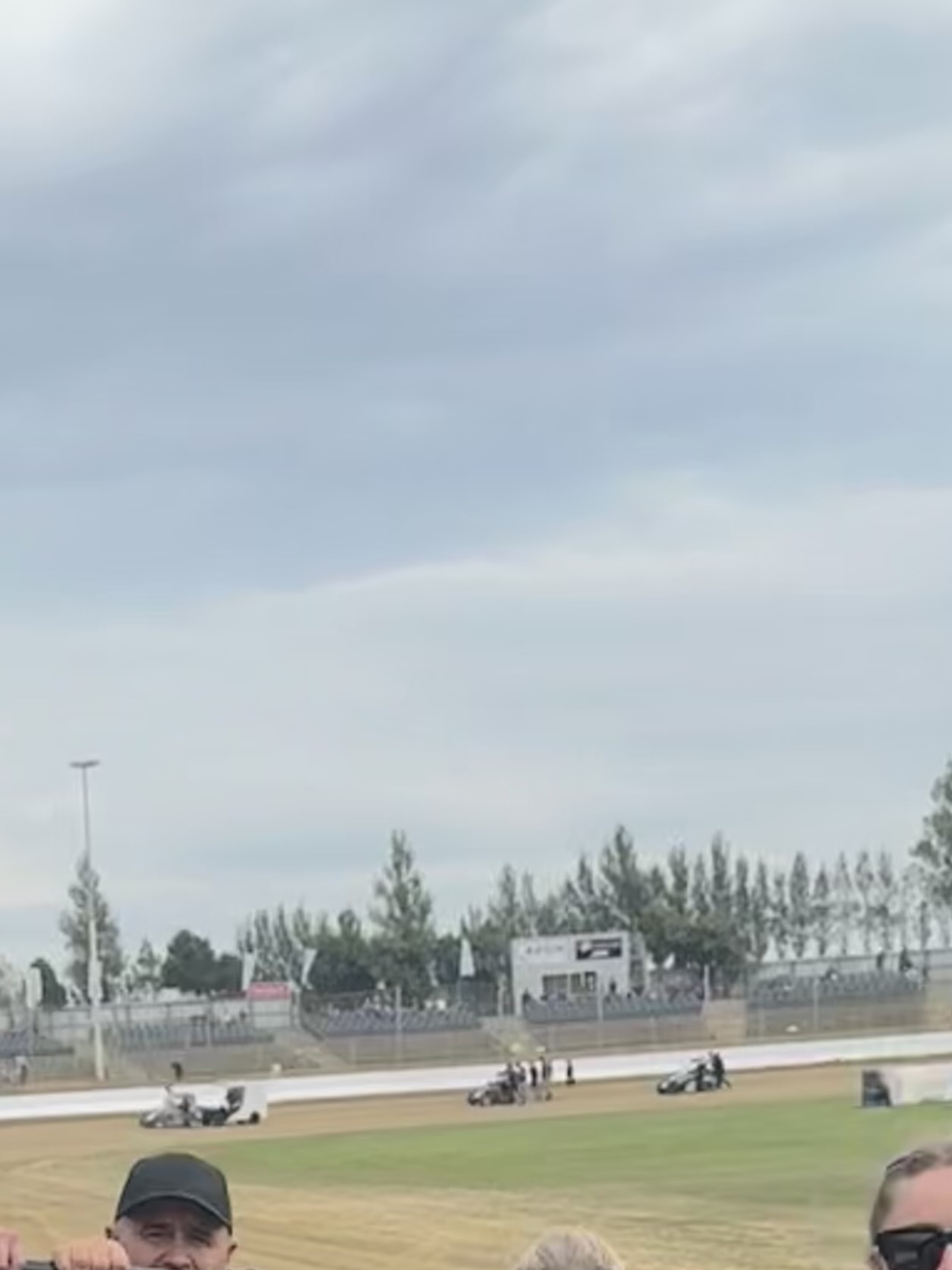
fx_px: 3007
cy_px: 1862
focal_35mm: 82
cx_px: 108
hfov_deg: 17.7
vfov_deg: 20.6
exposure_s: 1/2105
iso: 80
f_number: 1.78
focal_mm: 6.76
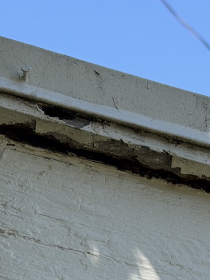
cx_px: 132
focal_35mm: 158
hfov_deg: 9.4
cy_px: 391
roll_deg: -1.2
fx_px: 1279
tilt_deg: +29.5
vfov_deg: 12.0
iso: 64
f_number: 1.78
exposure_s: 1/762
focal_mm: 6.76
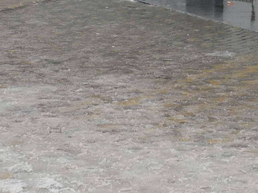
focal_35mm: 187
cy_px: -228
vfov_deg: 7.5
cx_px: 242
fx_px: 1394
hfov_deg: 10.5
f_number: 4.5
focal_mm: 8.1
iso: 100
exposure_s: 1/49.1
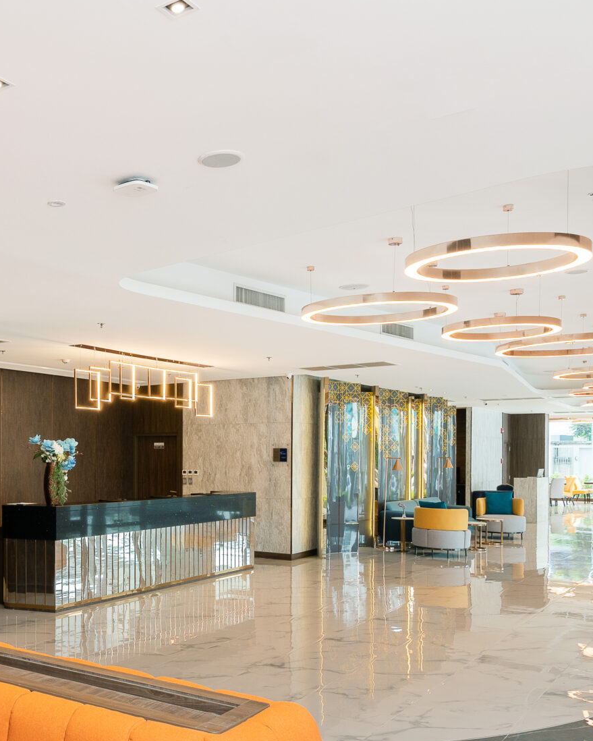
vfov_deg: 51.0
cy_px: 461
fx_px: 768
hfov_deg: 38.9
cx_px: 47
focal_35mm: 35
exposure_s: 1/8
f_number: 13
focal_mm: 16
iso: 250
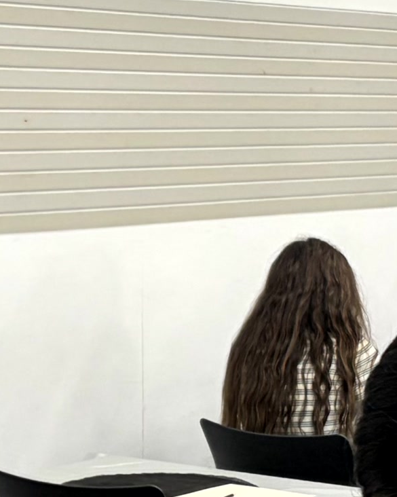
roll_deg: -0.7
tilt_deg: -8.5
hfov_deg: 10.6
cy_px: 402
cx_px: 222
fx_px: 2131
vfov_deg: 13.2
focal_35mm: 145
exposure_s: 1/120
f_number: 1.6
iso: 160
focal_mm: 5.96
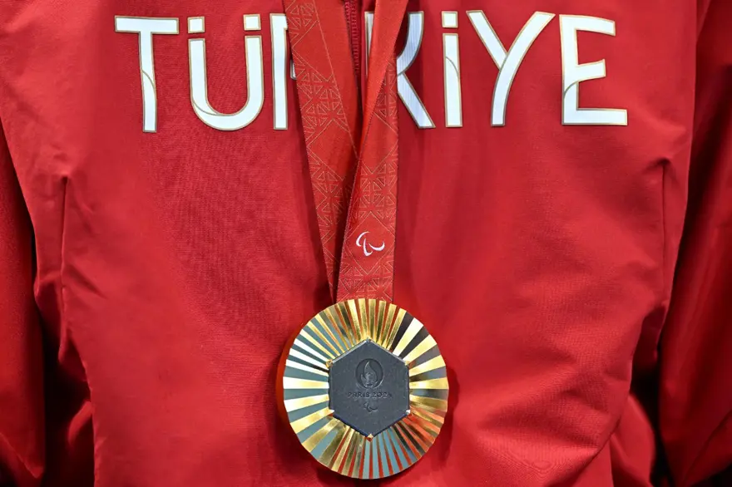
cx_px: 366
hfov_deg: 3.4
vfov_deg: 2.3
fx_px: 12195
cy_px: 244
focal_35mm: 600
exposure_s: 1/400
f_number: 4
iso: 1250
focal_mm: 600
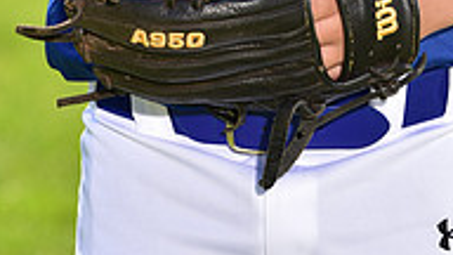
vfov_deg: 2.5
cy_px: -364
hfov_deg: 4.5
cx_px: 258
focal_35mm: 475
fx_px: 5706
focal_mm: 150
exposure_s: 1/200
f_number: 5.6
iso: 80
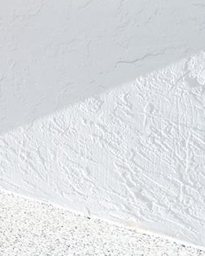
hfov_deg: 12.3
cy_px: -63
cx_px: -374
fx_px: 523
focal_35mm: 69
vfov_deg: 24.5
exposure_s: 1/200
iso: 250
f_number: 13
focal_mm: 10
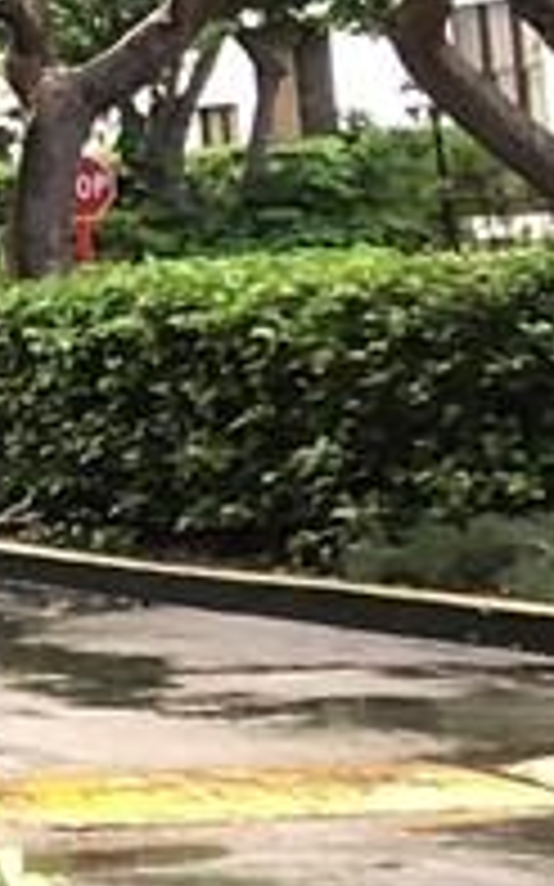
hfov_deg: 4.2
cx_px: -2734
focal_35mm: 250
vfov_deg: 8.4
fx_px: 6044
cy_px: 225
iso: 25
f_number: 1.8
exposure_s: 1/30
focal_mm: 3.99
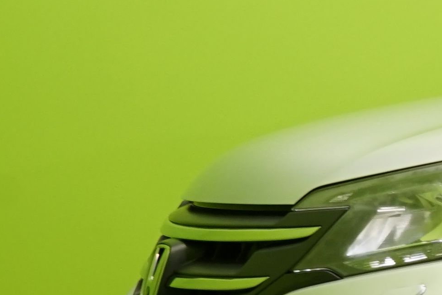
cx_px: 1131
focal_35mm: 198
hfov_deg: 9.1
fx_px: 2430
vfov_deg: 6.9
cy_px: 275
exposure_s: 1/30
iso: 640
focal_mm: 32
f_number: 6.3
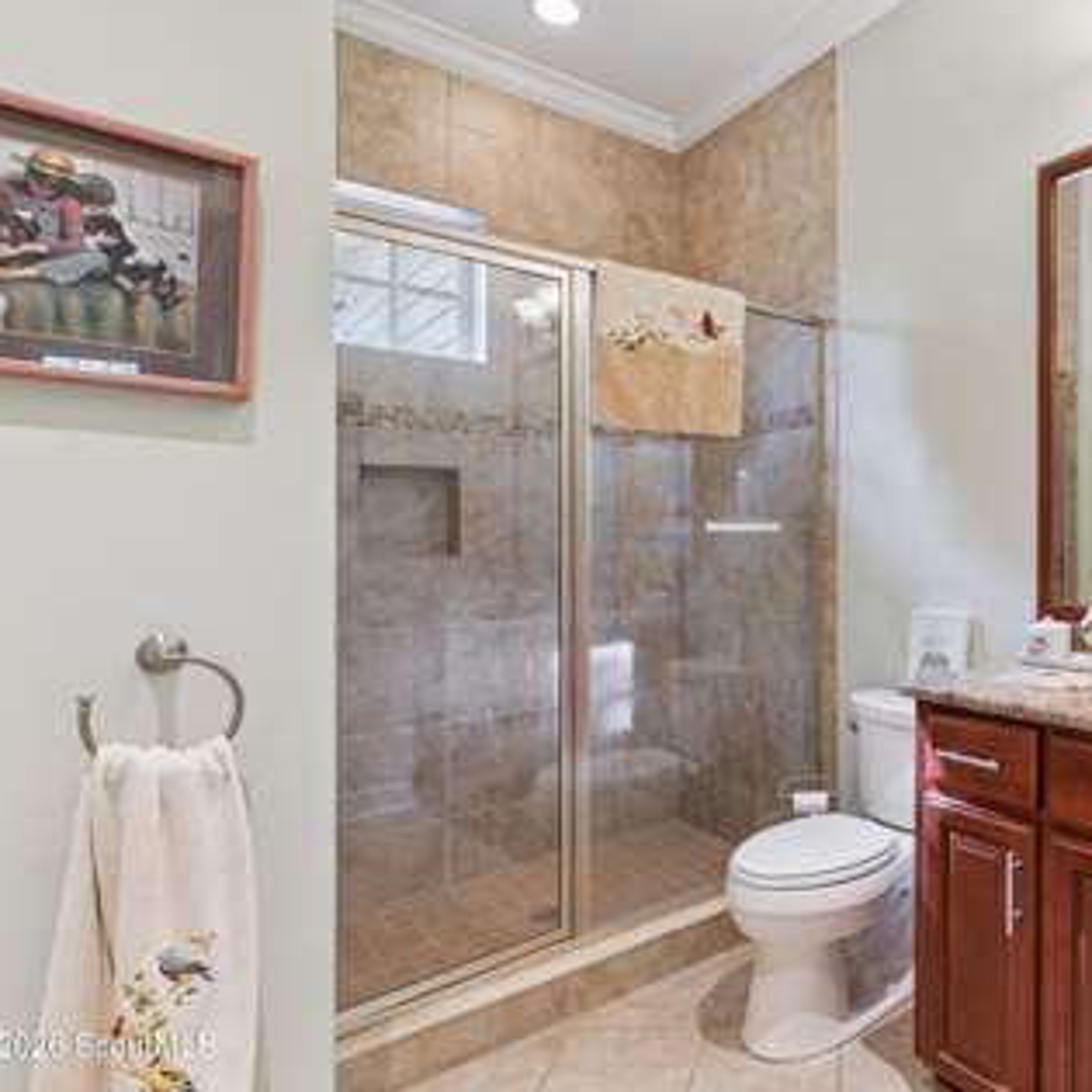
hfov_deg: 65.9
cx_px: 801
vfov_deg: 69.6
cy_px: 541
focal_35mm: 22
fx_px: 785
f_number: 8
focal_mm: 17
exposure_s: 1/5
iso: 250
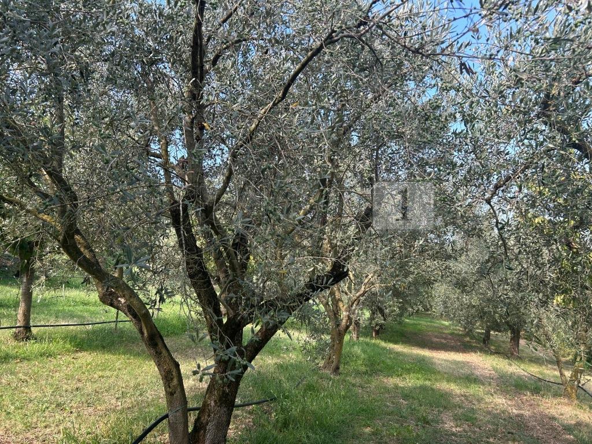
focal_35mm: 26
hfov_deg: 67.3
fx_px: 445
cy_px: 222
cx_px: 296
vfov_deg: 53.1
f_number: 1.5
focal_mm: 5.7
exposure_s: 1/572
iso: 50
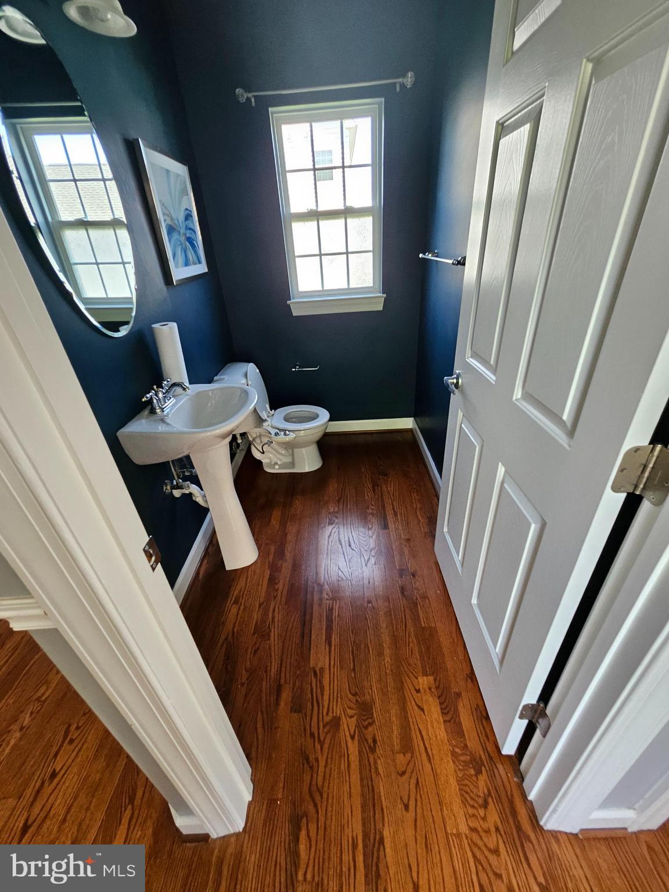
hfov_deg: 89.9
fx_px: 335
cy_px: 446
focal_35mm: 13
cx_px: 334
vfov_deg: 106.2
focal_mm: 1.74
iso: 160
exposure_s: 1/77.4
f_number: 2.2
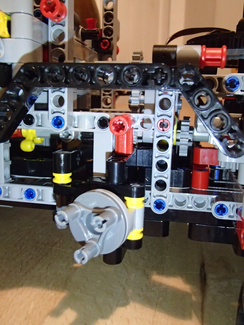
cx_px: 122
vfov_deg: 50.1
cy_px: 162
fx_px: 348
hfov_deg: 38.7
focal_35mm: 37
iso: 1250
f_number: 4.7
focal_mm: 6.64
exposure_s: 1/40
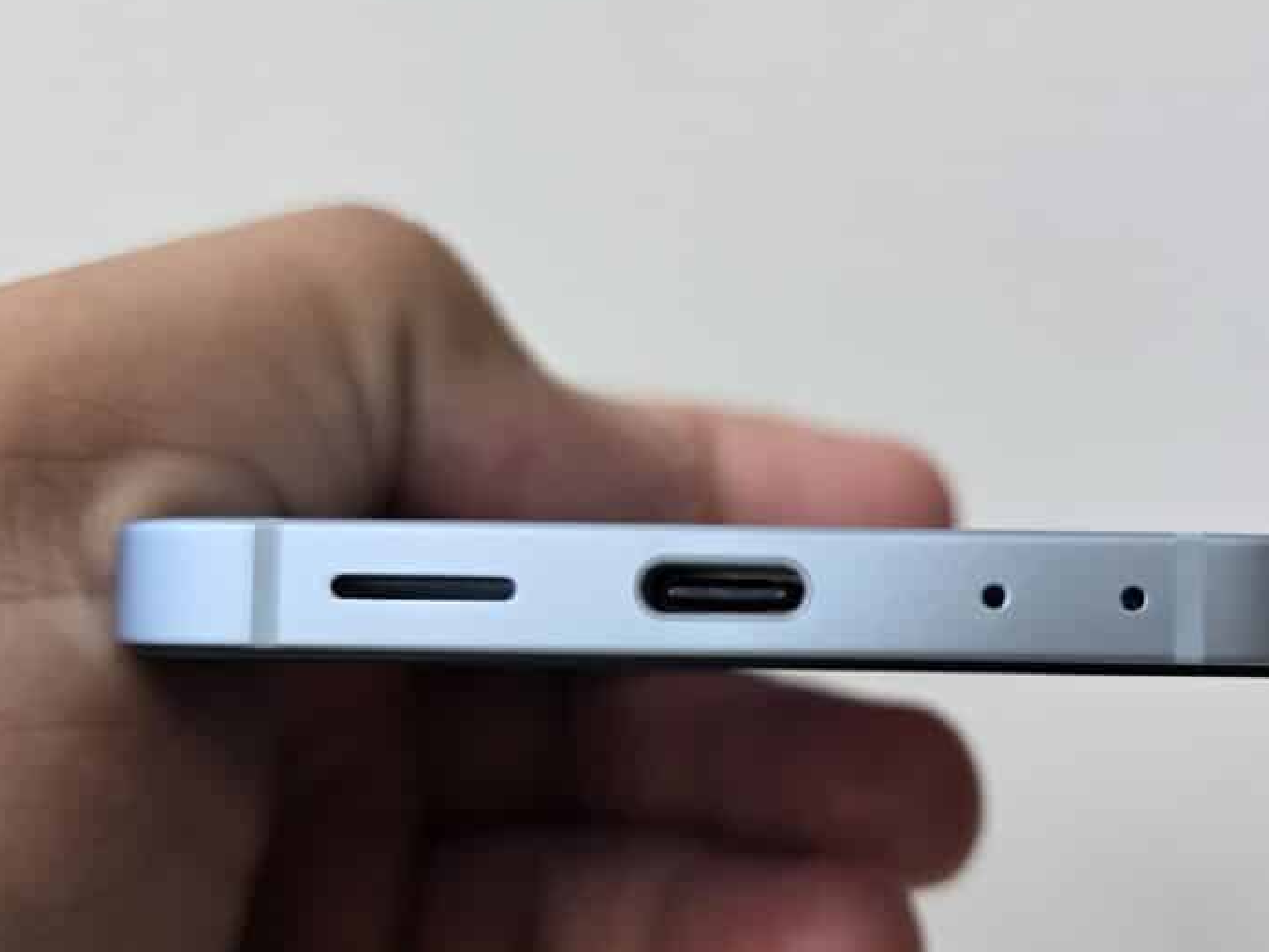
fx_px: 1247
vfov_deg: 41.4
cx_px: 899
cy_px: 619
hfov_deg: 52.3
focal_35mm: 34
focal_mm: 6.3
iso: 125
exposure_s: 1/180
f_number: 1.7
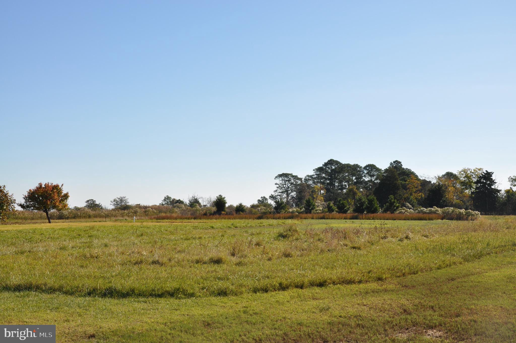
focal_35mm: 52
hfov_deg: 37.9
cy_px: 172
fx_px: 752
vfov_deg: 25.7
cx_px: 258
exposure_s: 1/400
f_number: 10
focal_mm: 35
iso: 200
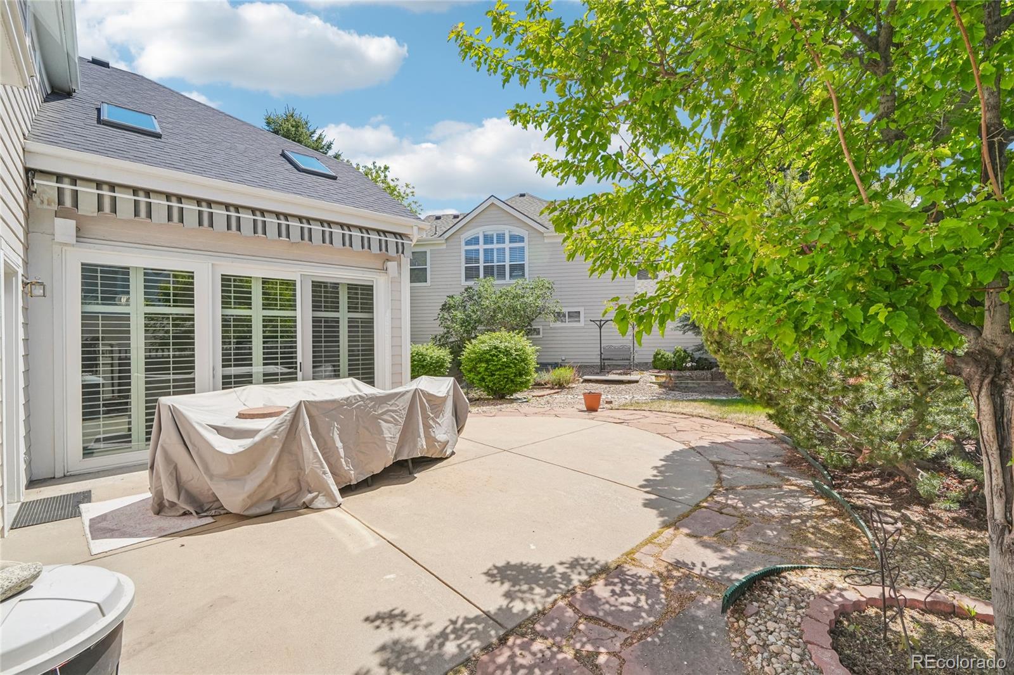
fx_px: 422
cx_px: 507
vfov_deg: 77.3
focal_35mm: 15
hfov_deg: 100.4
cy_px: 338
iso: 800
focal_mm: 10
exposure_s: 1/800
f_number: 8
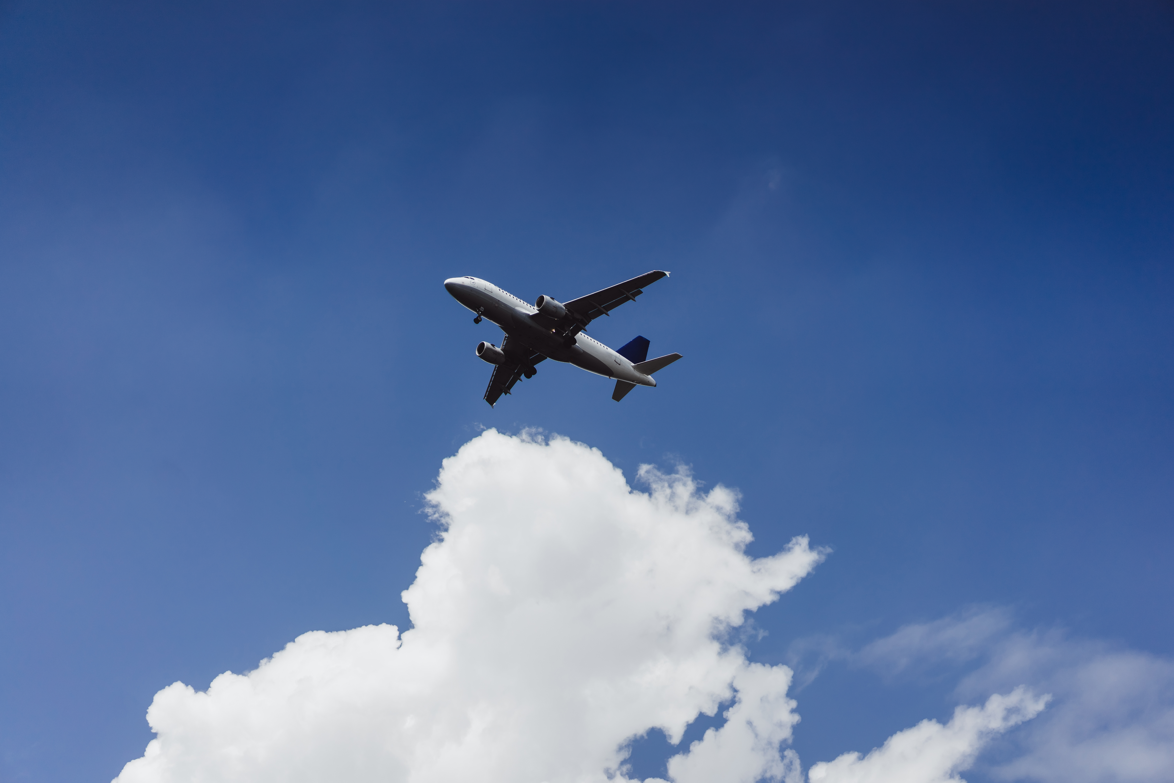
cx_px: 587
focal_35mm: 55
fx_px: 1793
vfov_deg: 24.6
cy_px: 392
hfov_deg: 36.2
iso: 100
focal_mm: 55
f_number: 1.8
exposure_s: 1/8000
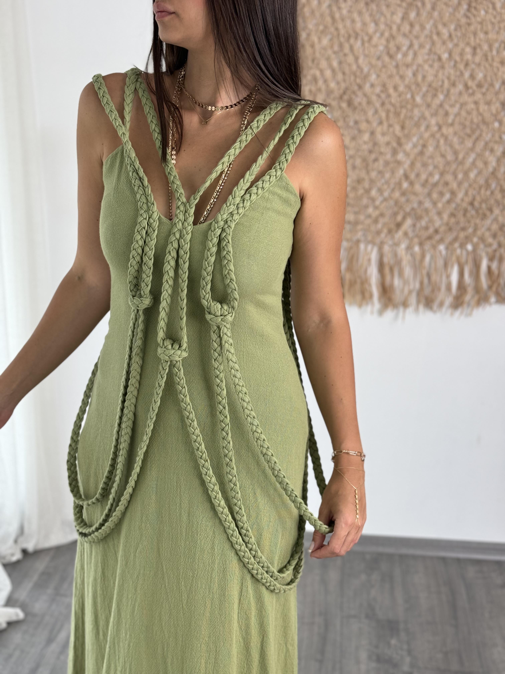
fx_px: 934
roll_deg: -1.2
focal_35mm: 48
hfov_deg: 30.3
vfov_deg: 39.7
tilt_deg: -14.1
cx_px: 252
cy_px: 337
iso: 100
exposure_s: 1/99
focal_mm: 6.76
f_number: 1.78
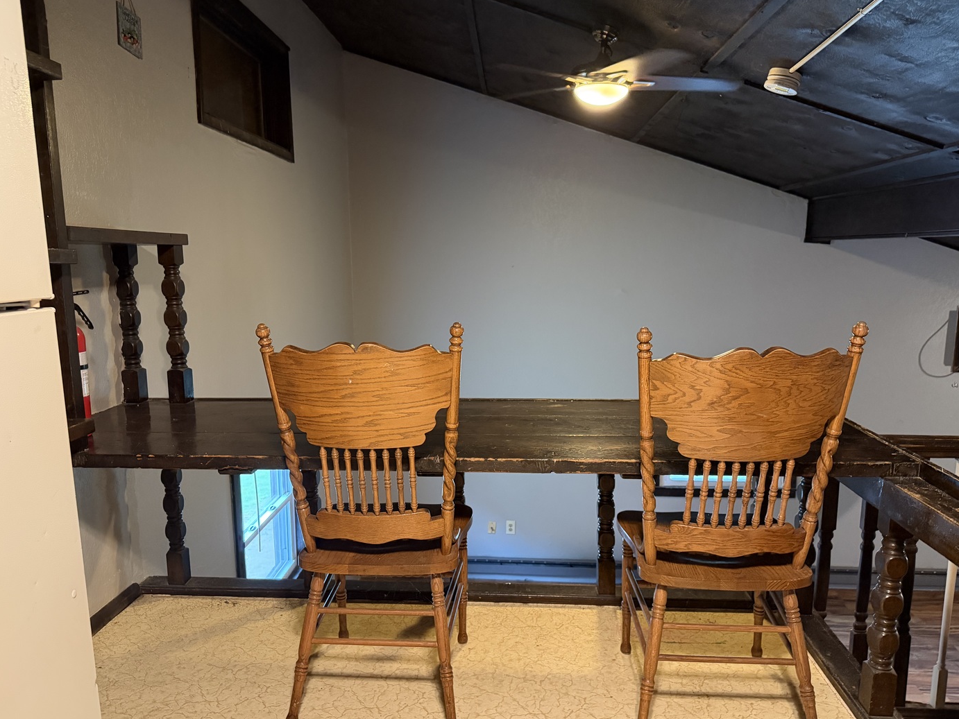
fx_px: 693
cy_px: 361
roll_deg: +0.5
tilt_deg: -9.3
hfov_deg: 69.4
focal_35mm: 25
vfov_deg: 54.9
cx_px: 475
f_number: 1.78
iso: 800
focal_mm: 6.76
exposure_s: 1/40
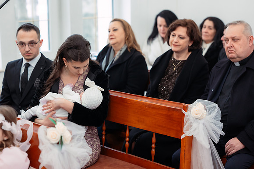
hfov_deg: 23.9
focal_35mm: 85
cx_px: 127
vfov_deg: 16.1
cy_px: 84
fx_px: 599
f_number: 2.8
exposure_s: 1/250
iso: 1600
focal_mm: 85
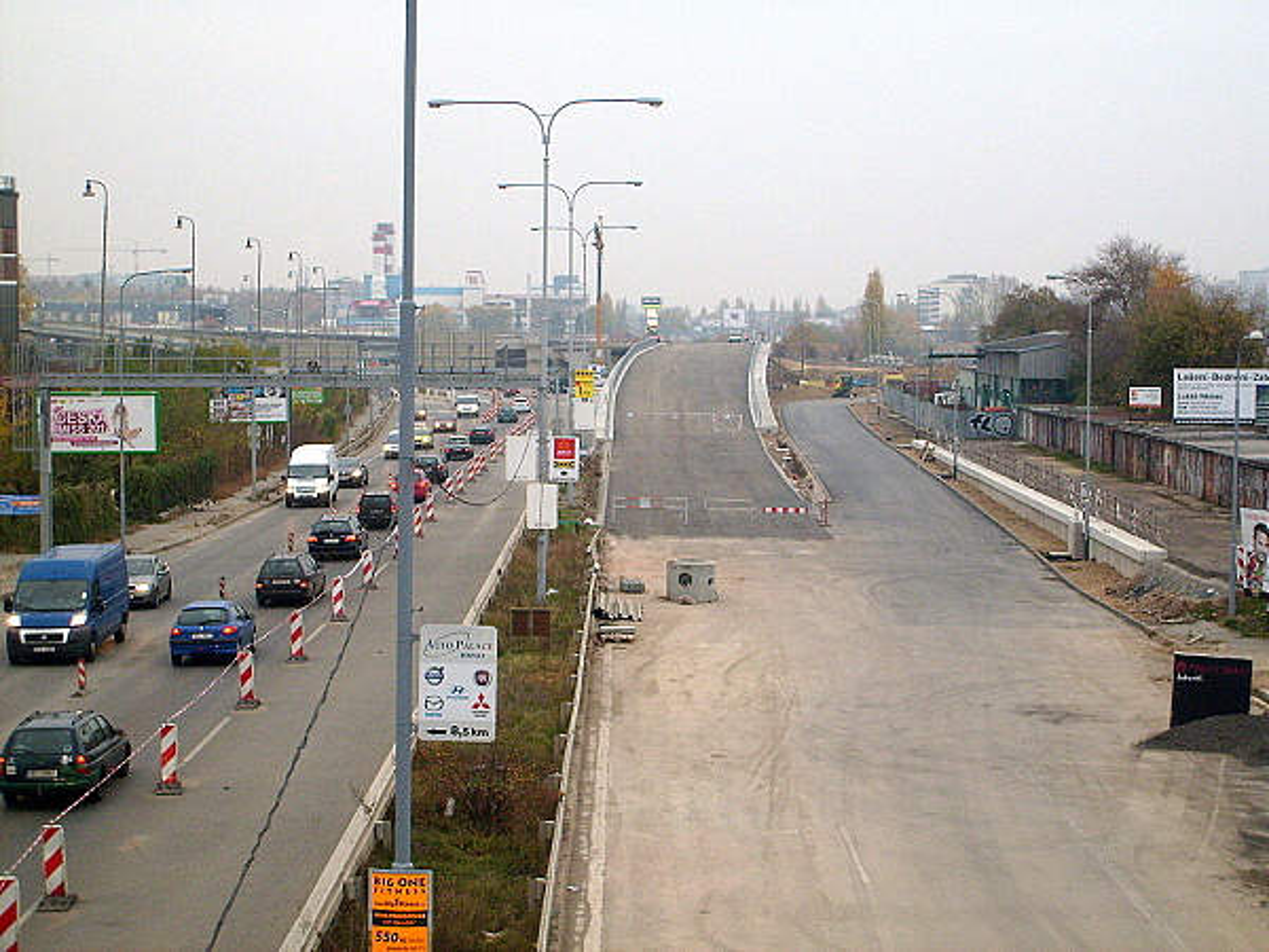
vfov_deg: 20.4
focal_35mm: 72
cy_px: 476
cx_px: 634
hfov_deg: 27.0
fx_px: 2639
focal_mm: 12
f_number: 3.9
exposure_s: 1/90
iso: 100
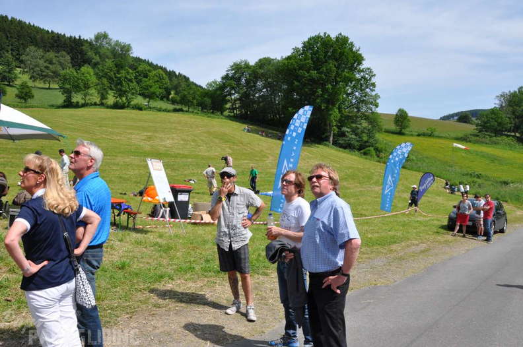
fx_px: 392
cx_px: 262
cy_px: 174
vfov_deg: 47.8
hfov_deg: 67.4
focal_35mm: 27
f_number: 14
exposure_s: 1/200
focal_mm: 18
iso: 200
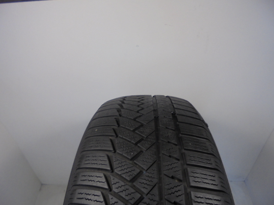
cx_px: 137
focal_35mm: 26
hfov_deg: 67.3
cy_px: 102
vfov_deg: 53.1
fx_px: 206
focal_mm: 4.6
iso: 100
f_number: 3.5
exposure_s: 1/40
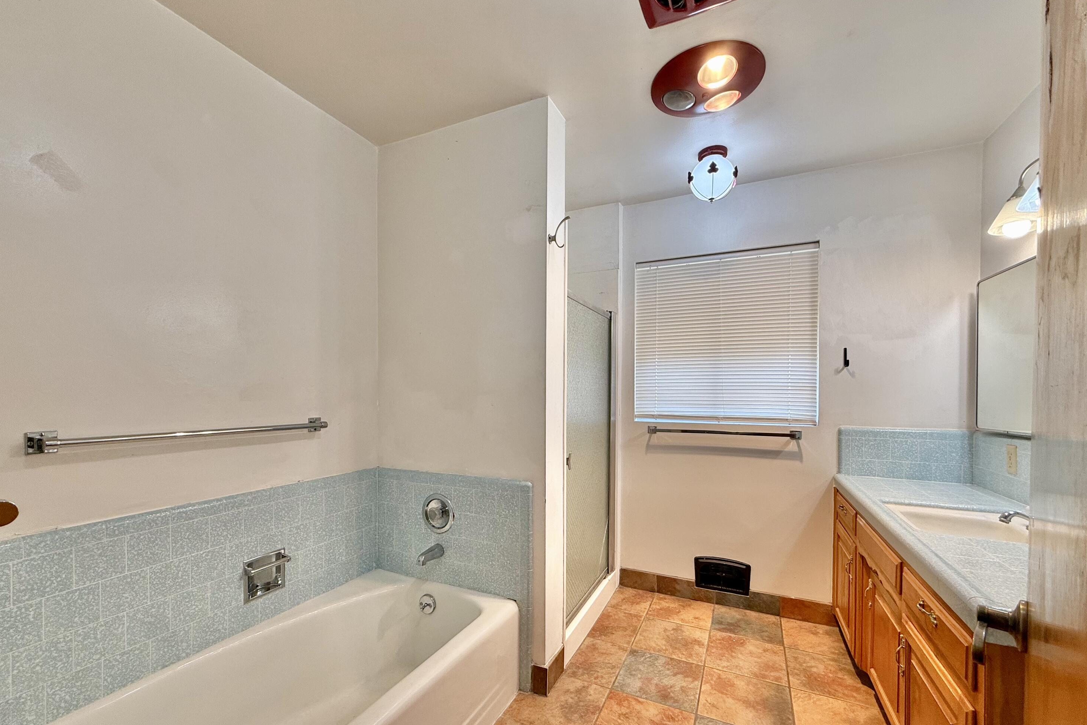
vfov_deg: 77.1
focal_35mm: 15
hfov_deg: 100.4
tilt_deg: +0.8
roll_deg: -0.4
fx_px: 453
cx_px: 541
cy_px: 398
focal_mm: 2.22
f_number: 2.2
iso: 50
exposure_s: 1/120
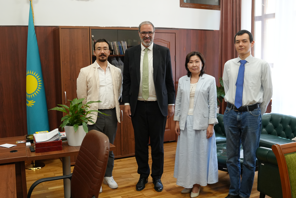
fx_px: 296
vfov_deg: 36.9
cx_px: 148
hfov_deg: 53.1
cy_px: 99
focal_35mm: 36
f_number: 4
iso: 1600
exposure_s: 1/160
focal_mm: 24
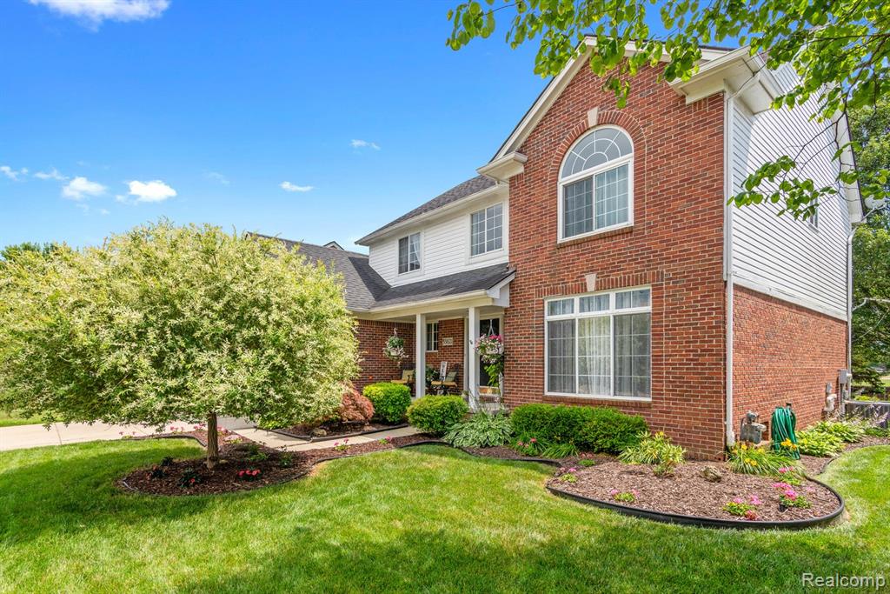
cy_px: 297
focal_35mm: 17
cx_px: 445
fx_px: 420
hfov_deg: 93.3
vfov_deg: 70.5
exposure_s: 1/500
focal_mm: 17
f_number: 9
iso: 400
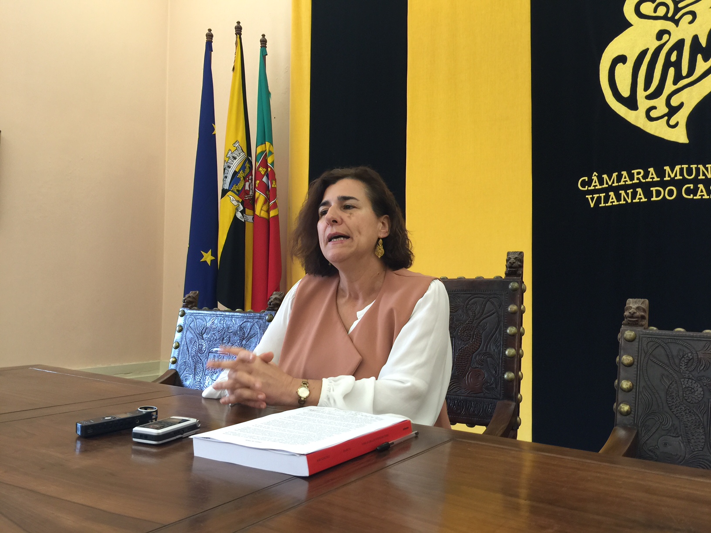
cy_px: 266
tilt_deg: +2.4
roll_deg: -1.8
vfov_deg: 48.2
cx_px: 356
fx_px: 596
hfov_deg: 61.7
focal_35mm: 29
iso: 40
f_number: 2.2
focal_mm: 4.15
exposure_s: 1/17
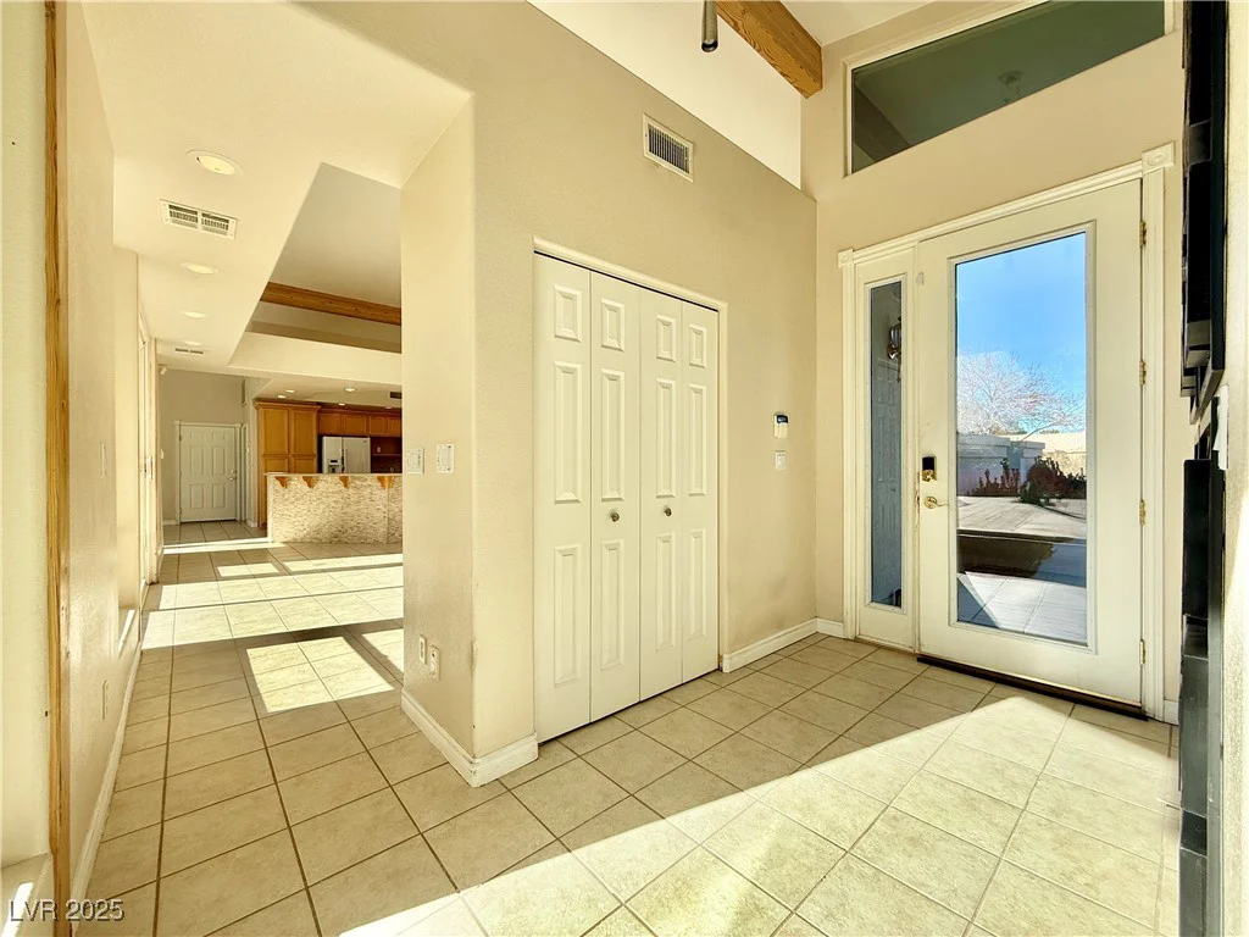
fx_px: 505
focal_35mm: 14
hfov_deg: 102.1
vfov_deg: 85.7
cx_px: 624
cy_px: 468
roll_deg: +0.4
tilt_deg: +0.3
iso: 50
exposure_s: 1/841
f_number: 2.2
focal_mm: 2.22
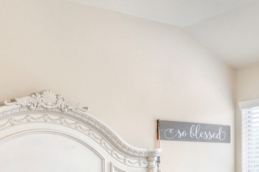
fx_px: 482
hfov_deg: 29.9
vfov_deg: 19.6
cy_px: 182
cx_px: 168
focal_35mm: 67
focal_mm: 16
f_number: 5.6
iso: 100
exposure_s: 1/3.33
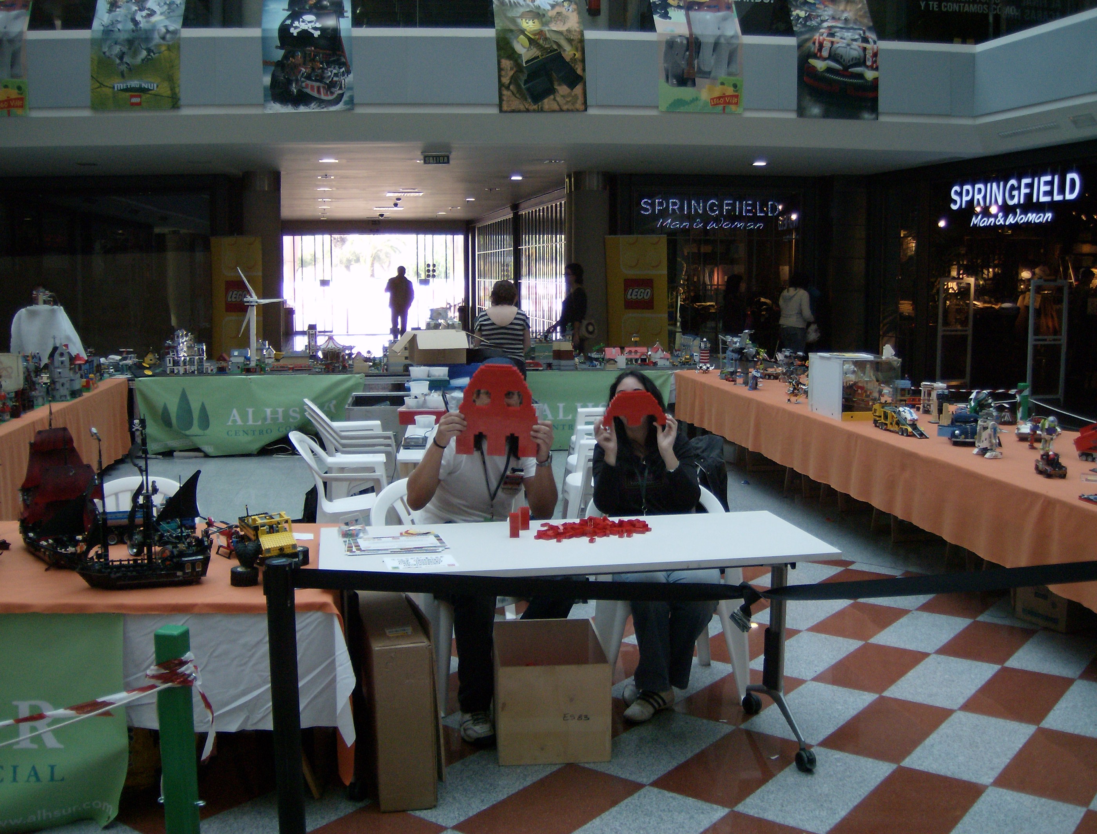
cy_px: 417
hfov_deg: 51.1
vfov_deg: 40.0
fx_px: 1146
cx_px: 548
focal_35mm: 36
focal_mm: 6
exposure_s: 1/73.3
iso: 100
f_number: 2.8
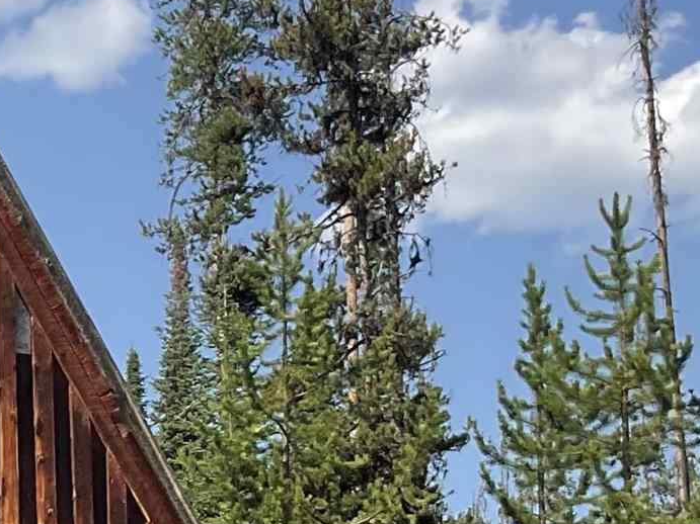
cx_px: -270
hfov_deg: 14.5
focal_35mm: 129
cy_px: 825
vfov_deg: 11.0
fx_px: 2608
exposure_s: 1/1055
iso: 16
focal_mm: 3
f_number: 1.8
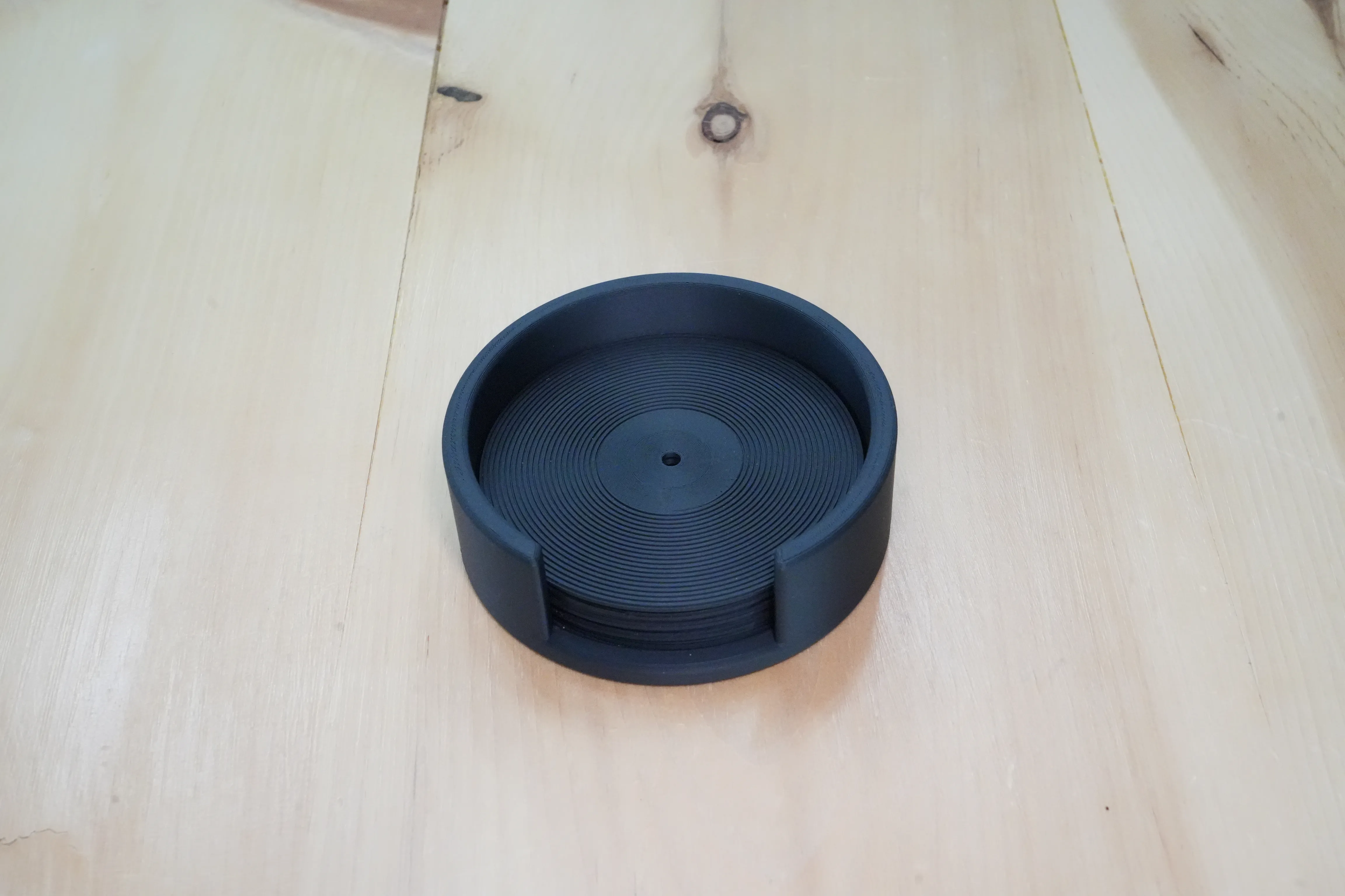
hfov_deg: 44.5
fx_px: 1644
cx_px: 672
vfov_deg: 30.5
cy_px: 448
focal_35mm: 44
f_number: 13
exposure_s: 1/100
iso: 16000
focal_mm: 44
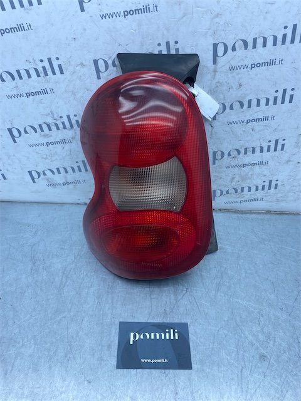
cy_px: 200
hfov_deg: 53.1
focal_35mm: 26
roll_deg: -5.0
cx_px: 150
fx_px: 301
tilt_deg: -43.3
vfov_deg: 67.3
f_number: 1.8
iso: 32
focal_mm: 4.25
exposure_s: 1/693
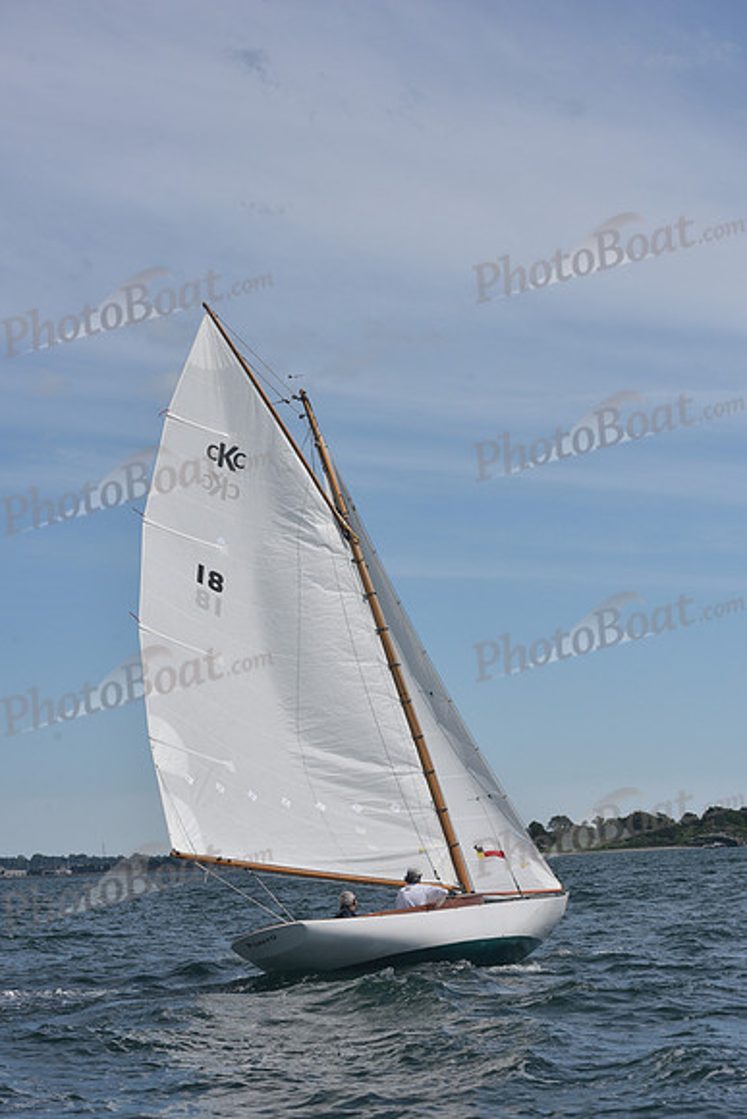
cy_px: 560
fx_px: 2177
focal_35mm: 70
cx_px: 374
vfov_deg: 28.8
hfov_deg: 19.5
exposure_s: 1/800
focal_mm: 70
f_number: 10
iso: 320
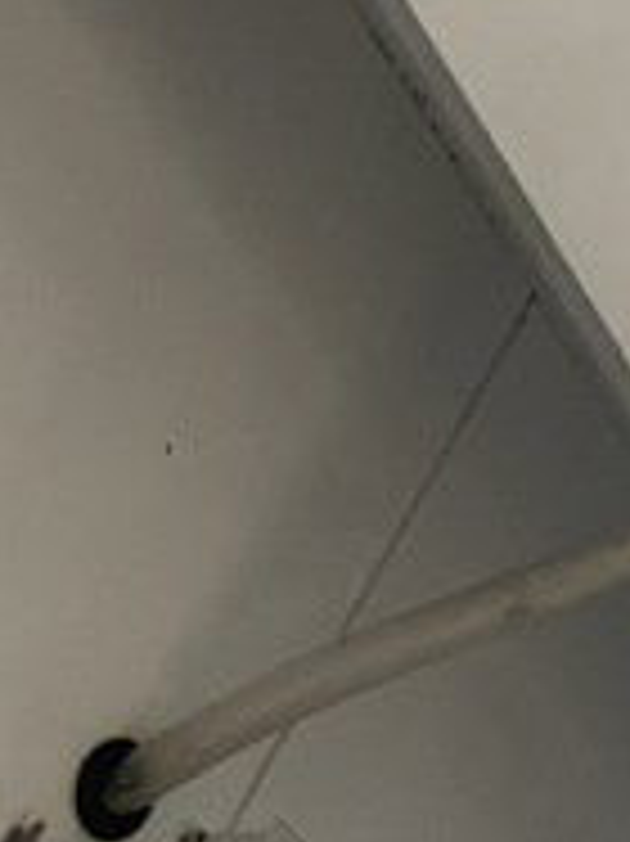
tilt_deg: +45.0
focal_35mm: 113
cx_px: 1359
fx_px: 2745
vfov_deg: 17.3
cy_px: 232
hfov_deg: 11.5
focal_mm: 4.2
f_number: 1.6
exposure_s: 1/39
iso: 640
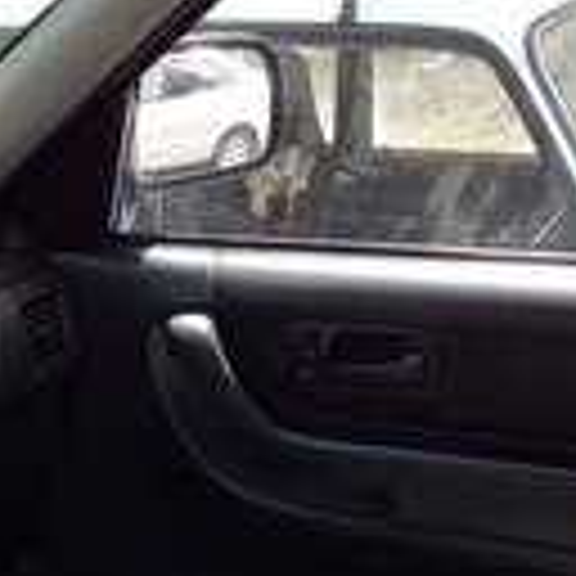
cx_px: -252
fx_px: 1996
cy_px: 788
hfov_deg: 15.3
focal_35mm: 106
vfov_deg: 15.5
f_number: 2.2
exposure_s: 1/144
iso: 40
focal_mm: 3.3
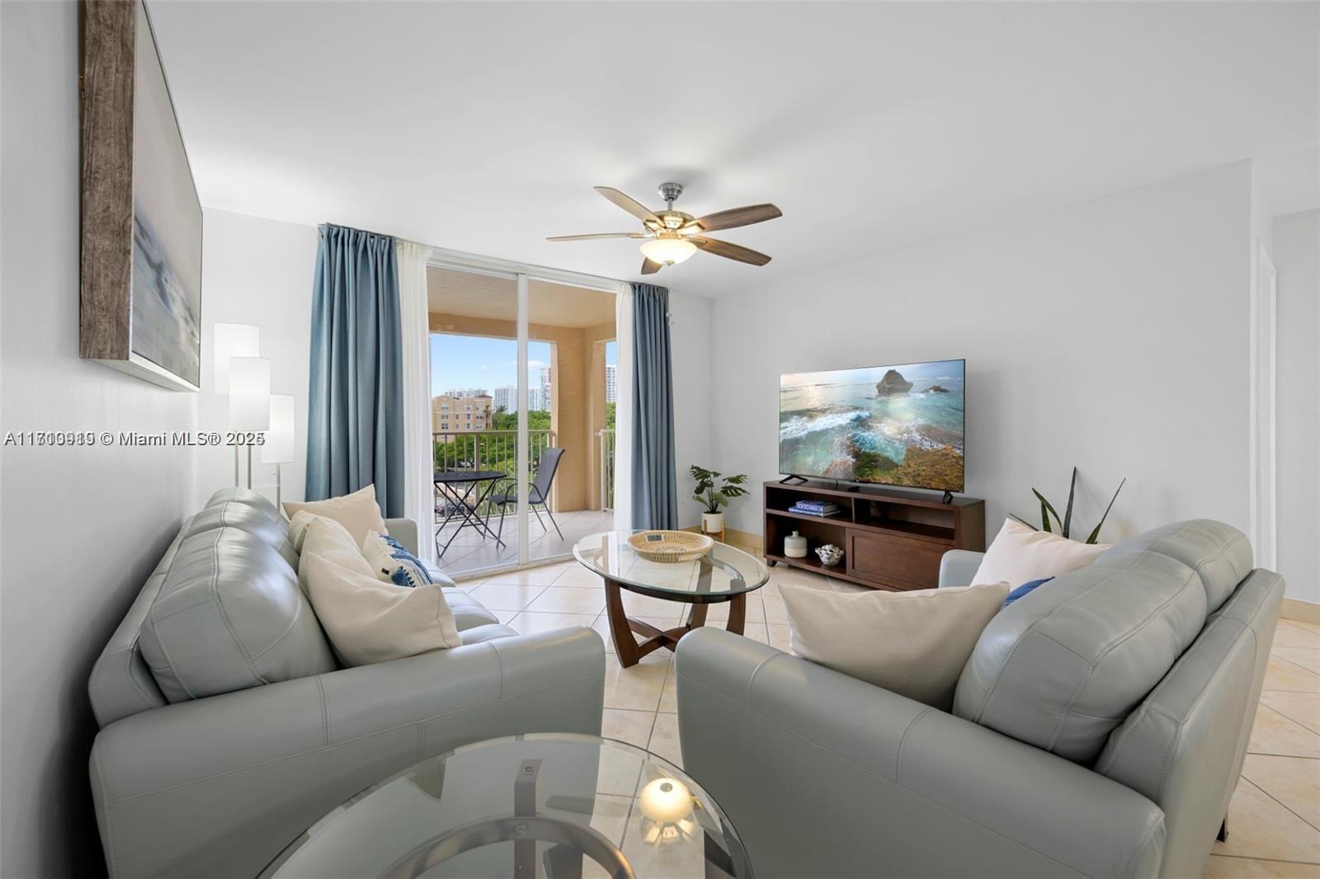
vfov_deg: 81.2
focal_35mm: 14
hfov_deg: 104.3
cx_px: 660
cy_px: 440
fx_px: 513
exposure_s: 1/4
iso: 100
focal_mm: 14
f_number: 8
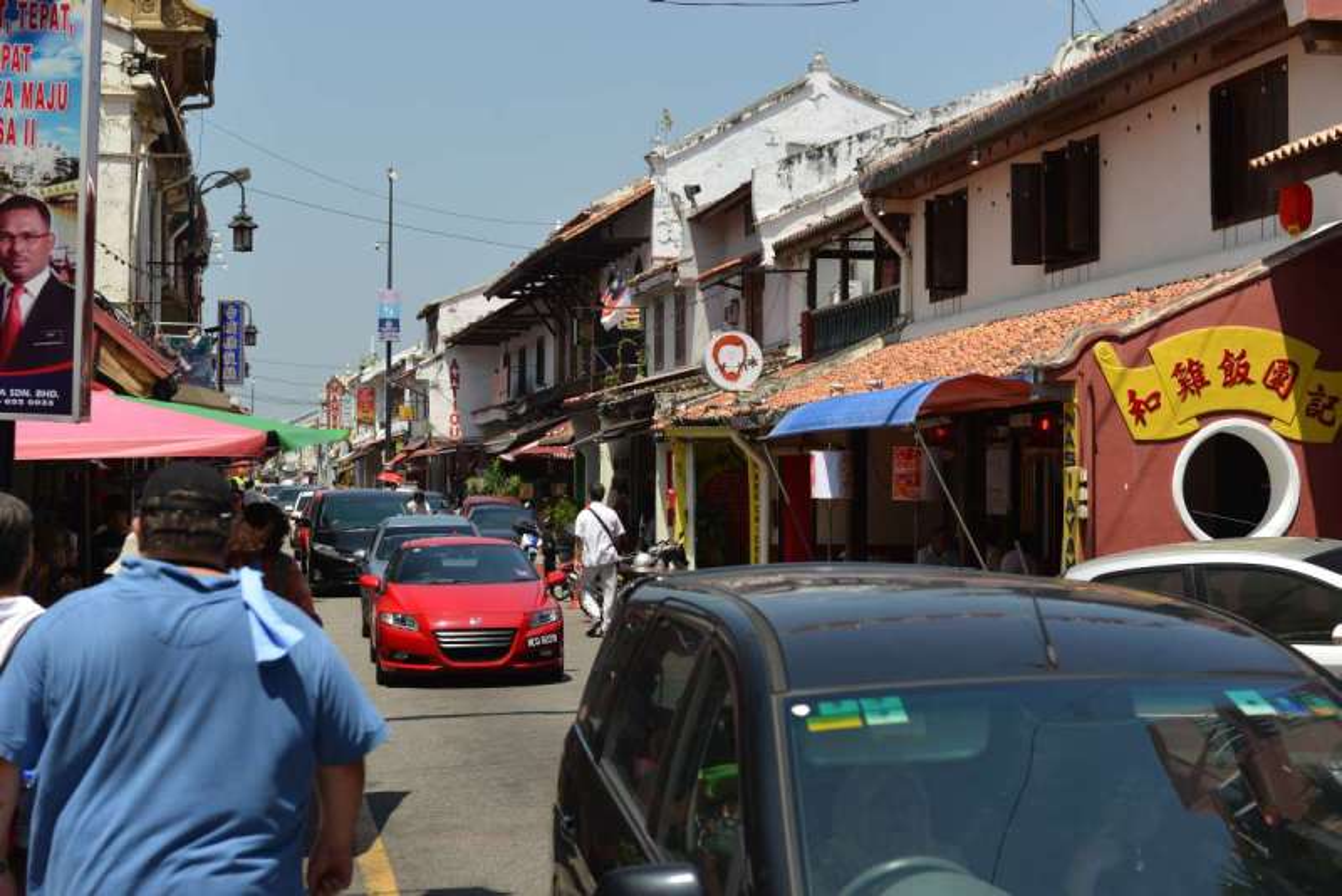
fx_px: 2237
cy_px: 448
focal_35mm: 60
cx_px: 671
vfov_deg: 22.6
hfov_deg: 33.4
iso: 100
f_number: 6.3
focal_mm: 60
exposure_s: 1/160
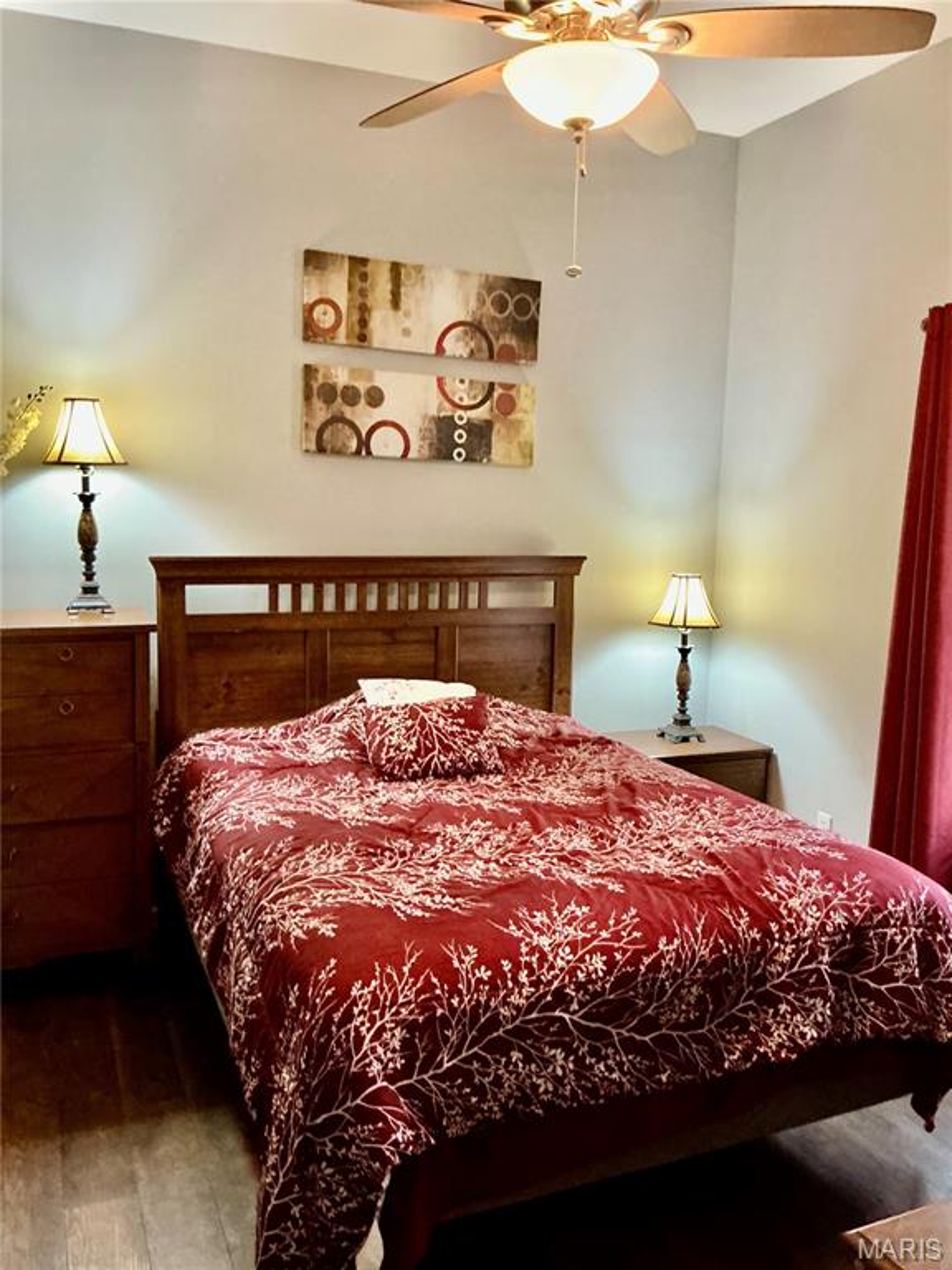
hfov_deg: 48.2
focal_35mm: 29
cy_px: 635
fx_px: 1063
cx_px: 476
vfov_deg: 61.7
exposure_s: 1/40
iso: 320
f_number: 1.8
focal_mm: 3
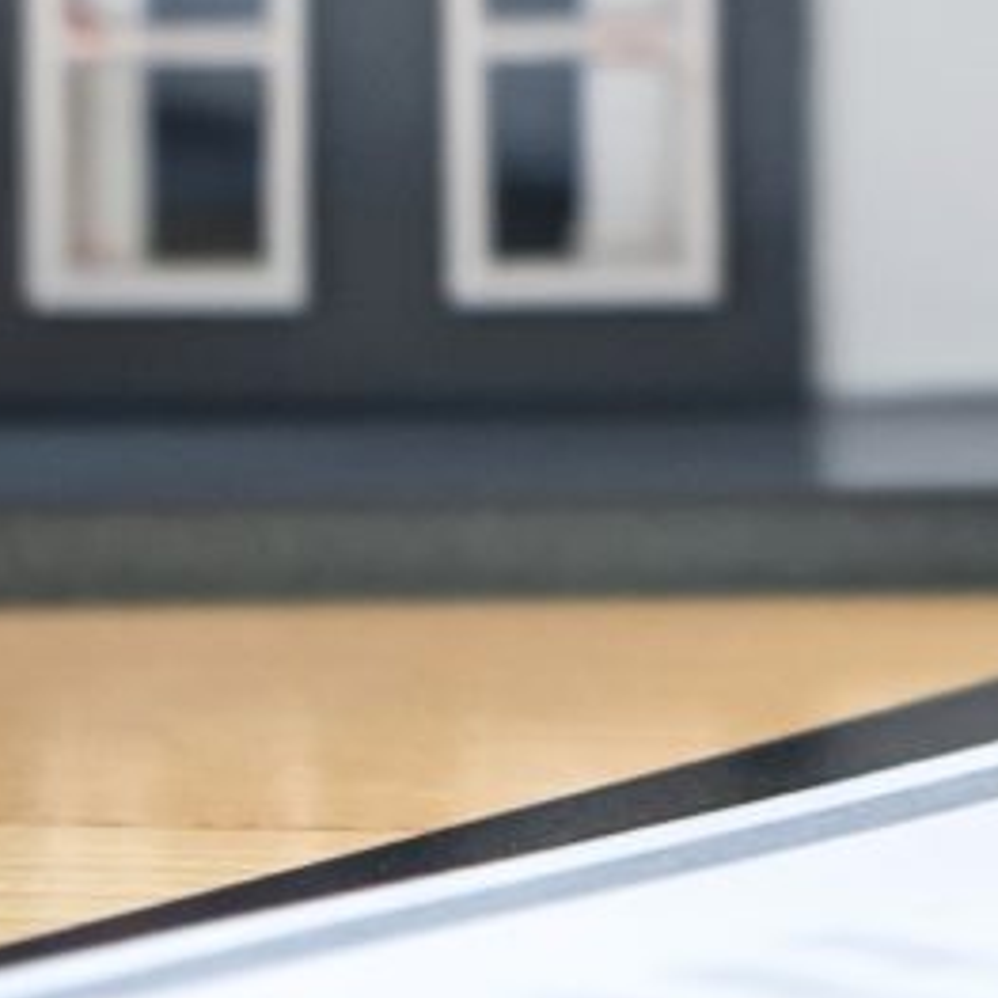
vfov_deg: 4.0
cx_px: 2186
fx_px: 14287
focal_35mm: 438
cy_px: -366
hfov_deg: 3.9
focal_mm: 35
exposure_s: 1/125
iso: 200
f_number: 2
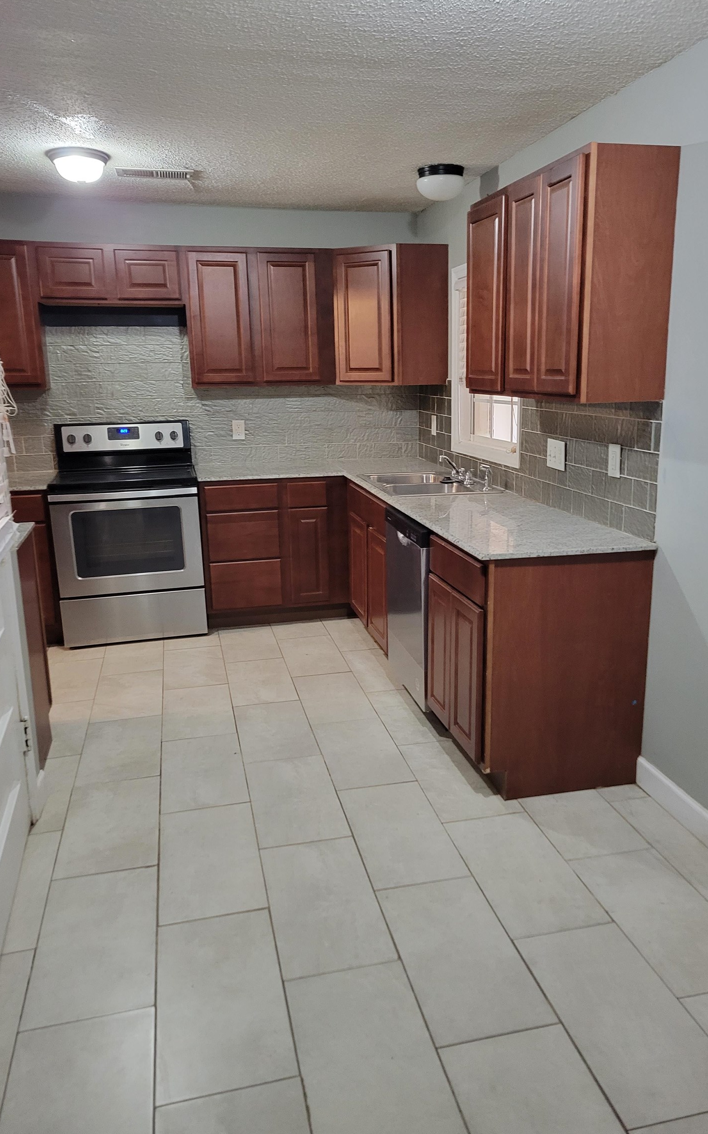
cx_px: 390
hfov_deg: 44.5
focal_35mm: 28
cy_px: 570
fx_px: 865
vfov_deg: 66.5
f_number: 1.8
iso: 640
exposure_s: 1/40
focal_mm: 5.4
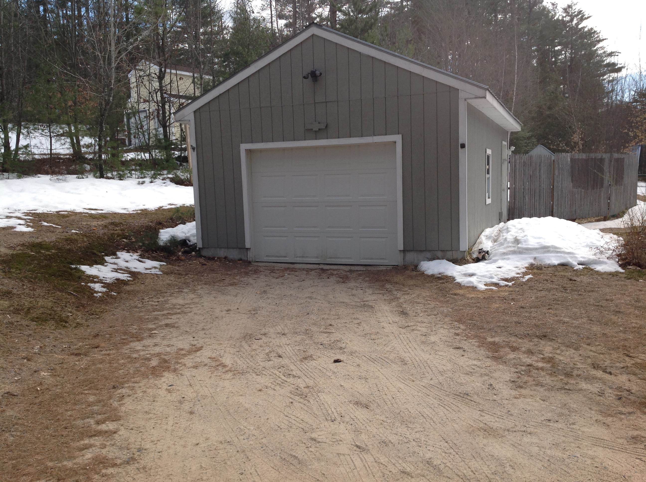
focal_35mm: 35
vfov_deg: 40.6
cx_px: 323
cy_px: 241
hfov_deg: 52.7
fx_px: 652
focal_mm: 4.28
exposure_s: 1/944
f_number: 2.4
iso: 50
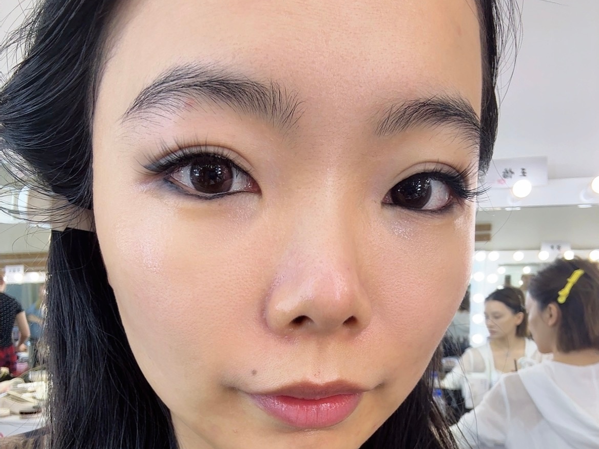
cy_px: 383
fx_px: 536
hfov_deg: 58.4
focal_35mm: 31
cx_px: 302
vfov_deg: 42.6
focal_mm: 2.69
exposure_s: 1/100
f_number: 1.9
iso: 40
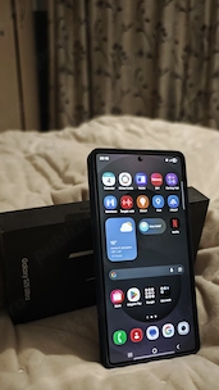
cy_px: 251
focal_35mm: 33
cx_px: 119
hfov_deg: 35.6
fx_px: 341
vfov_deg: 58.5
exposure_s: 1/33.3
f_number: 1.63
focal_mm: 8.72
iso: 4000
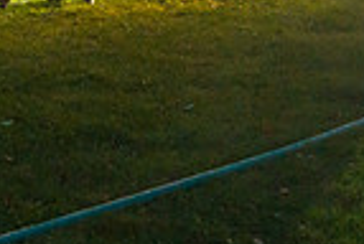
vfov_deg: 13.6
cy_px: -84
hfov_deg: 17.7
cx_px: -249
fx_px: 983
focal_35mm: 97
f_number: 3.2
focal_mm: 24
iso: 6400
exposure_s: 1/200
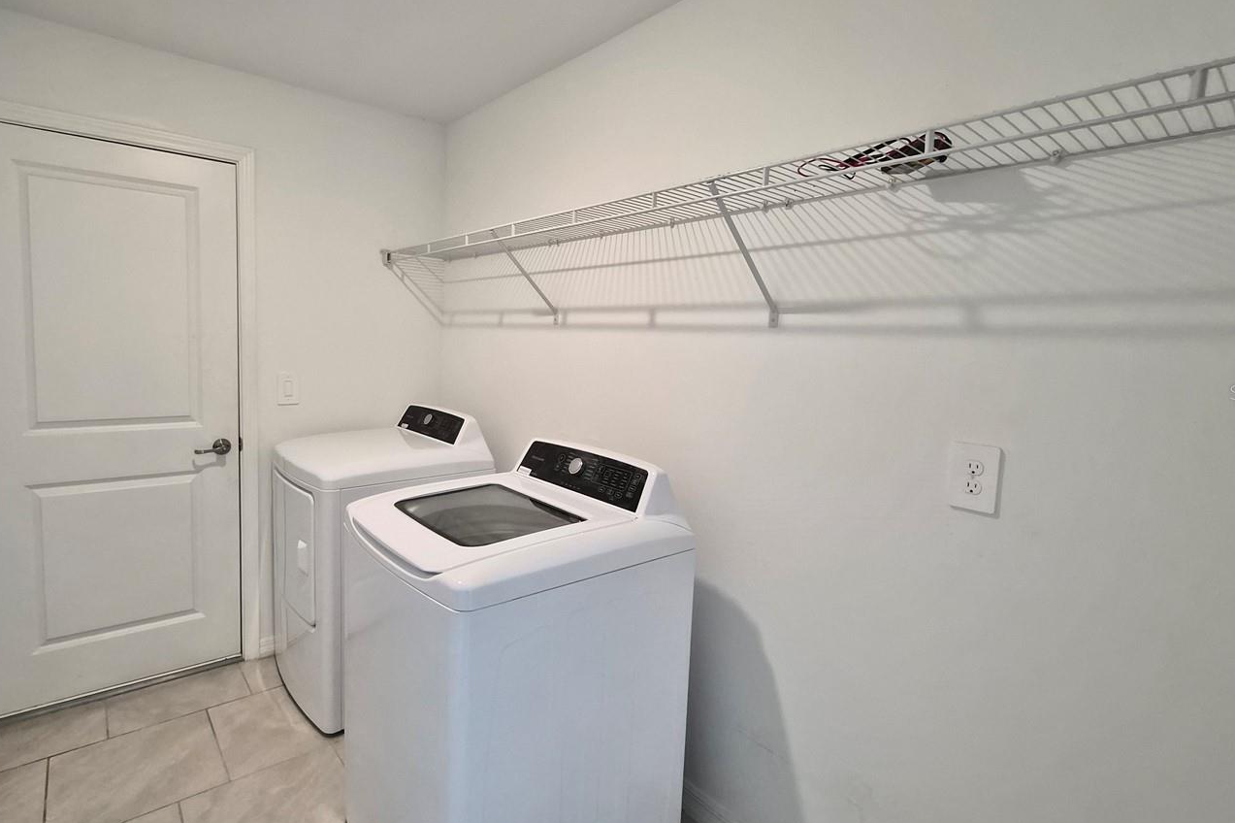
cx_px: 545
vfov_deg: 70.4
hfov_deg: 92.9
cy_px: 392
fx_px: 583
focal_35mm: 17
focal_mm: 1.7
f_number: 2.2
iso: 200
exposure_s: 1/60
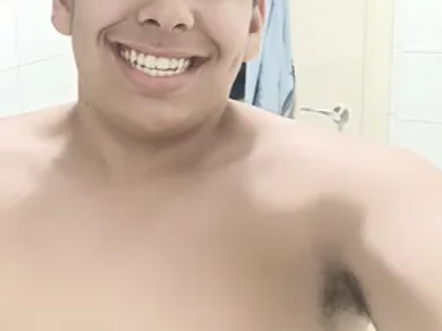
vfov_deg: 27.6
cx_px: 103
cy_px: 83
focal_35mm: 52
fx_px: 664
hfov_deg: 35.9
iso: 734
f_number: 2
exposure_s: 1/33.3
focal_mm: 3.82
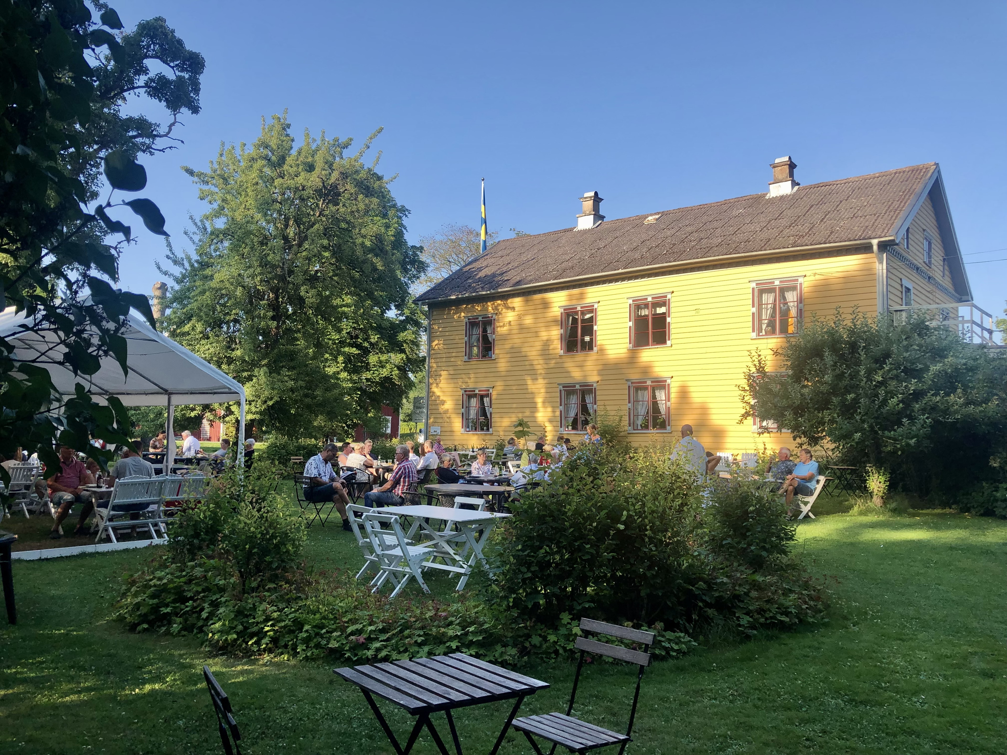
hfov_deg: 63.4
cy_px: 378
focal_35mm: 28
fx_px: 815
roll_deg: -0.9
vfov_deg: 49.7
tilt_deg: +5.1
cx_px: 504
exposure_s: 1/787
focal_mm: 4
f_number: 1.8
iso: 20
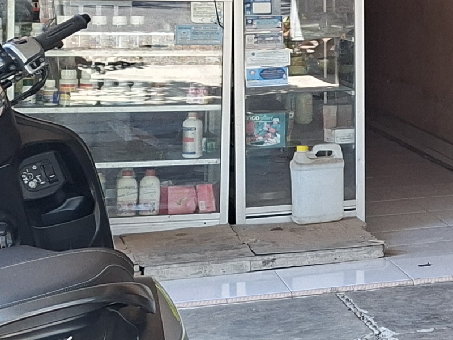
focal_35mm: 115
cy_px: 36
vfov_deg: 12.8
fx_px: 1505
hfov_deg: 13.8
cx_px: 971
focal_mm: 5.54
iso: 100
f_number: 1.8
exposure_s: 1/120
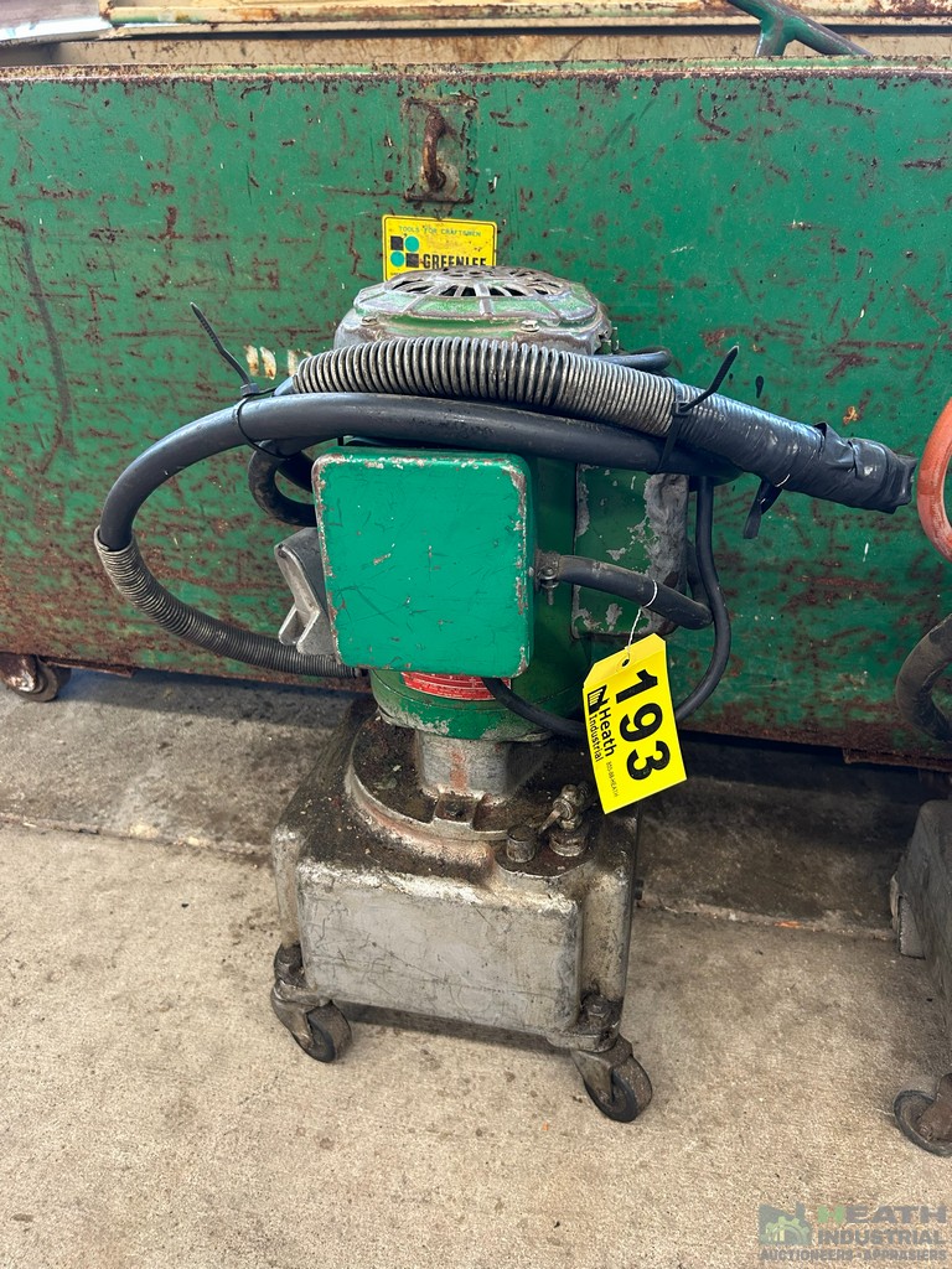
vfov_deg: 67.3
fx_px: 953
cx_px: 476
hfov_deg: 53.1
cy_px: 634
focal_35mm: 26
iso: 200
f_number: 1.5
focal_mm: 5.7
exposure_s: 1/60
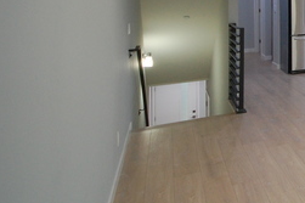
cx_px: 433
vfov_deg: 27.3
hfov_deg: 30.1
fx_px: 381
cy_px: -19
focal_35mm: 45
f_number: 4
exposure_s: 1/30
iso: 800
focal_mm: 10
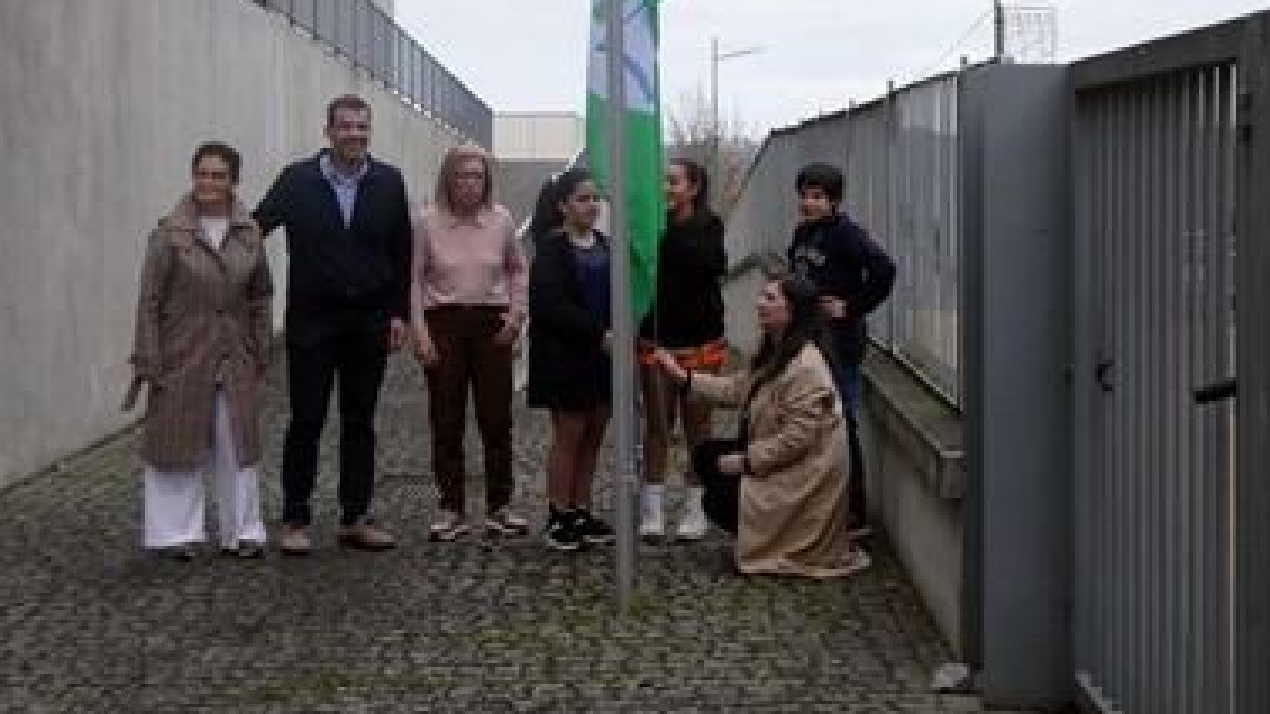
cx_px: 515
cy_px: 187
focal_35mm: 68
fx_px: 2290
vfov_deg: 17.6
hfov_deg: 30.9
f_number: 4
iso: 80
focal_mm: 8.4
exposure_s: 1/125
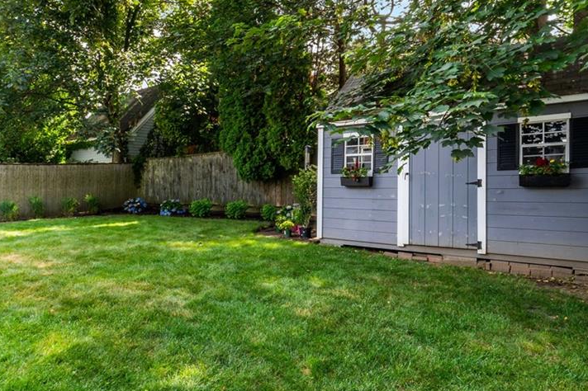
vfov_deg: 54.5
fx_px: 375
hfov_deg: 75.2
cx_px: 233
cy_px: 148
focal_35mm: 23
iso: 200
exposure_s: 1/5
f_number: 22
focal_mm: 16
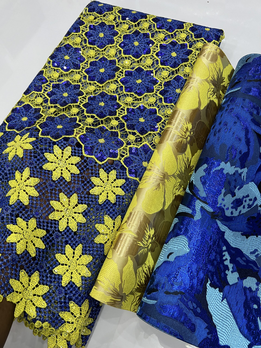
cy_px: 174
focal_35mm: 26
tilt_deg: -66.4
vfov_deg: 67.3
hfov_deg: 53.1
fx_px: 261
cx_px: 130
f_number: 1.5
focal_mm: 5.7
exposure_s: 1/50
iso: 80
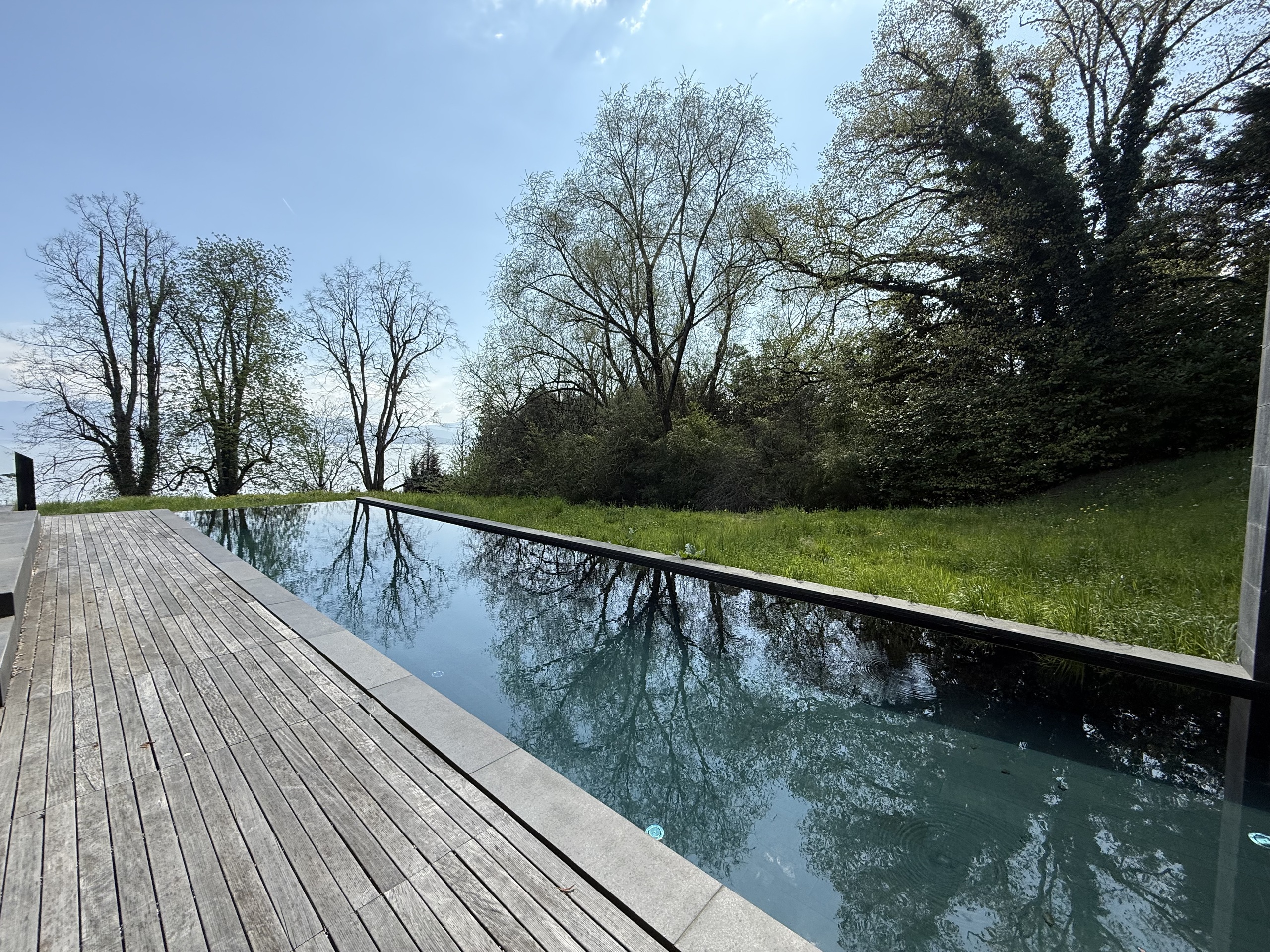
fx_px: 514
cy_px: 476
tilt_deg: -2.3
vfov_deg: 85.7
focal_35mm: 14
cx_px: 635
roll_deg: -0.8
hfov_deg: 102.1
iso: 64
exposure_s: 1/1211
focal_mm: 2.22
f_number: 2.2
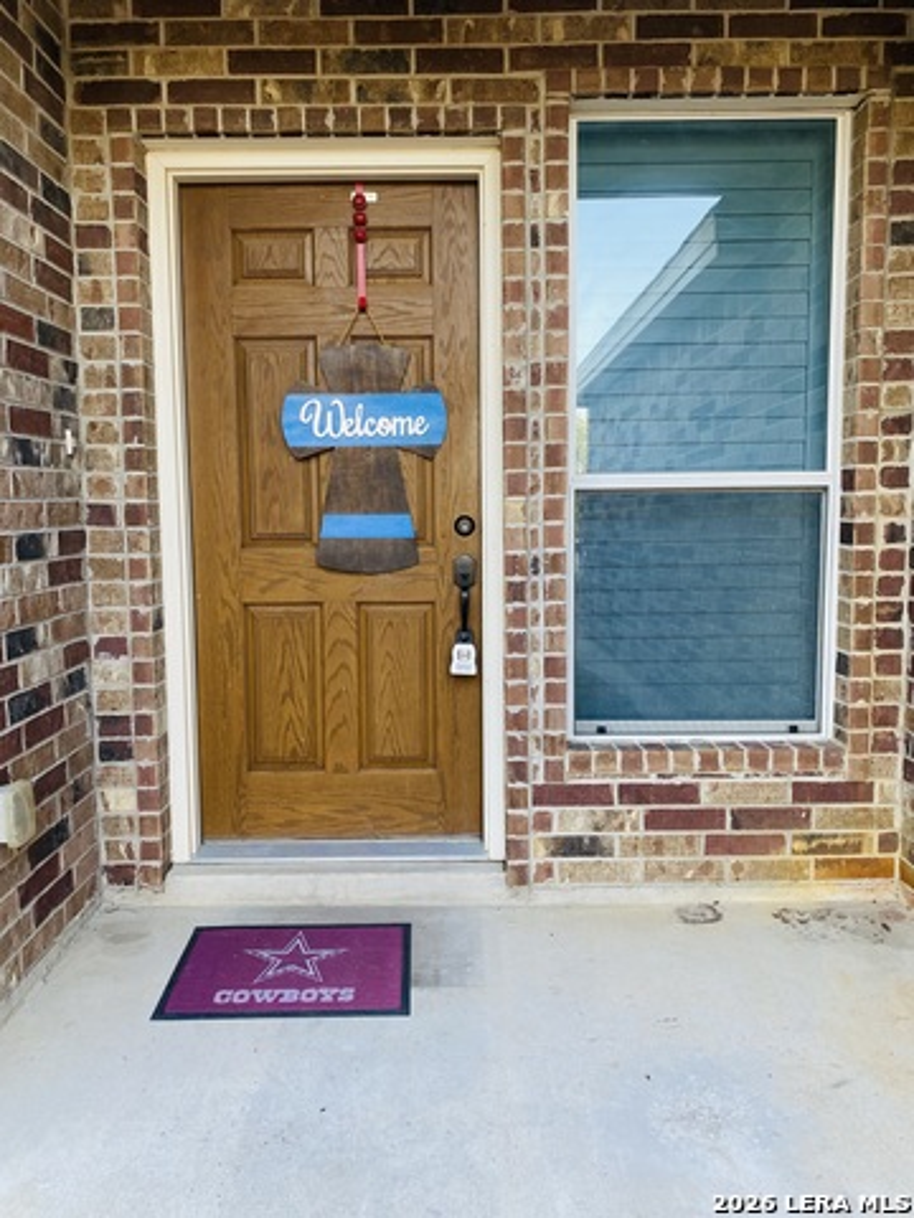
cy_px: 609
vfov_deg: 67.3
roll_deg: -0.7
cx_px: 457
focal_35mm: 26
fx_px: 915
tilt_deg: -5.8
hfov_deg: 53.1
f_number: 1.8
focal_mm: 4.25
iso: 80
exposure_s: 1/122
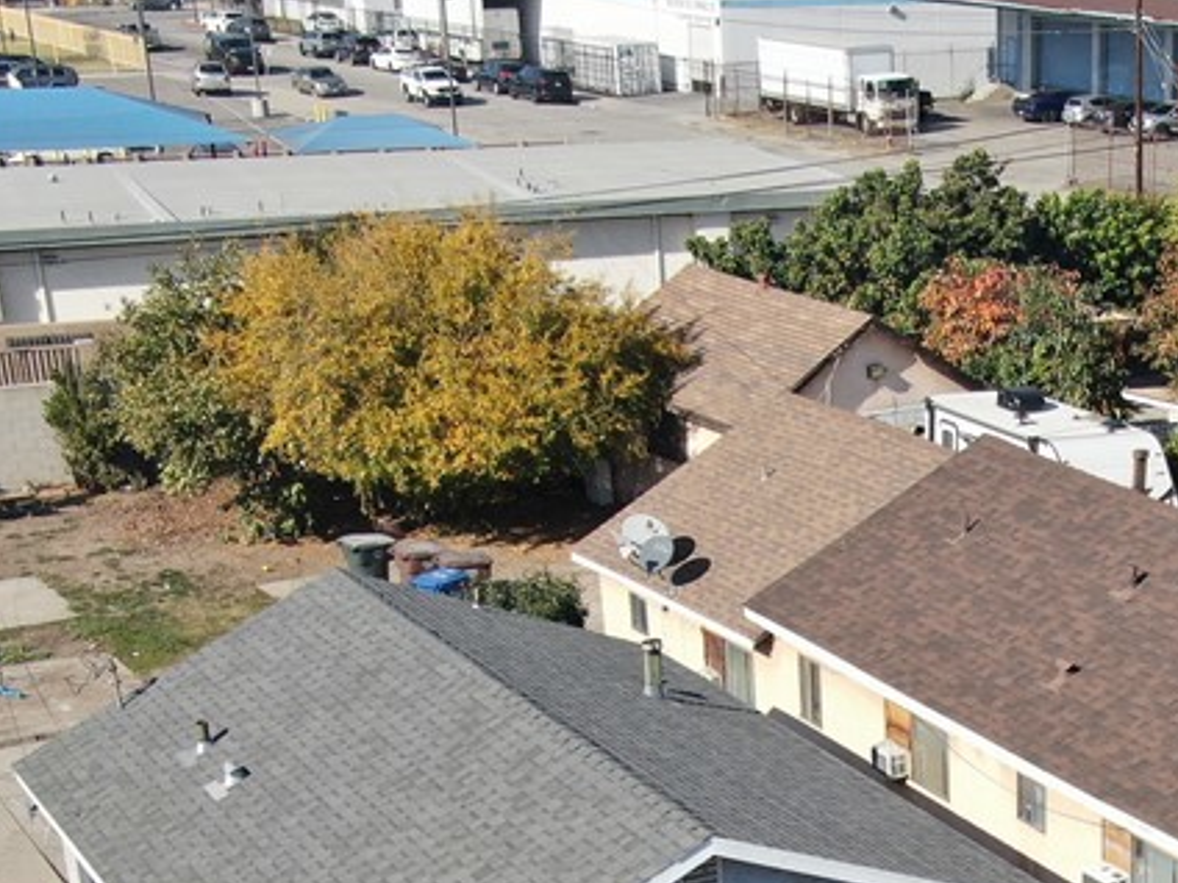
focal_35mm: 70
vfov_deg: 20.1
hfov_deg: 26.8
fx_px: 2382
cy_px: 966
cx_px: 1061
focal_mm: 5.11
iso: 100
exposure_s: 1/1000
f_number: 3
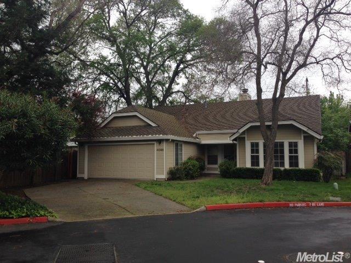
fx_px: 335
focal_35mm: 33
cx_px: 176
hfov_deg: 55.4
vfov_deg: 42.9
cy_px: 132
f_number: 2.4
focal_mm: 4.12
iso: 50
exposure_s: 1/339
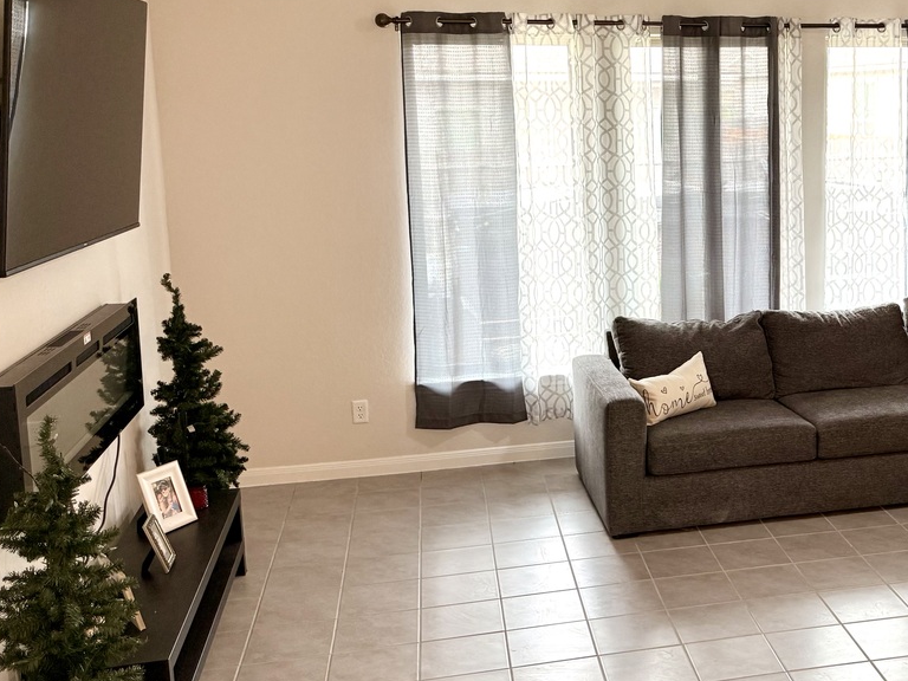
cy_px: 285
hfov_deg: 40.0
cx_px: 758
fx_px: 1180
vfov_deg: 32.1
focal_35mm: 45
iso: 200
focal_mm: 6.76
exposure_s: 1/120
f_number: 1.78
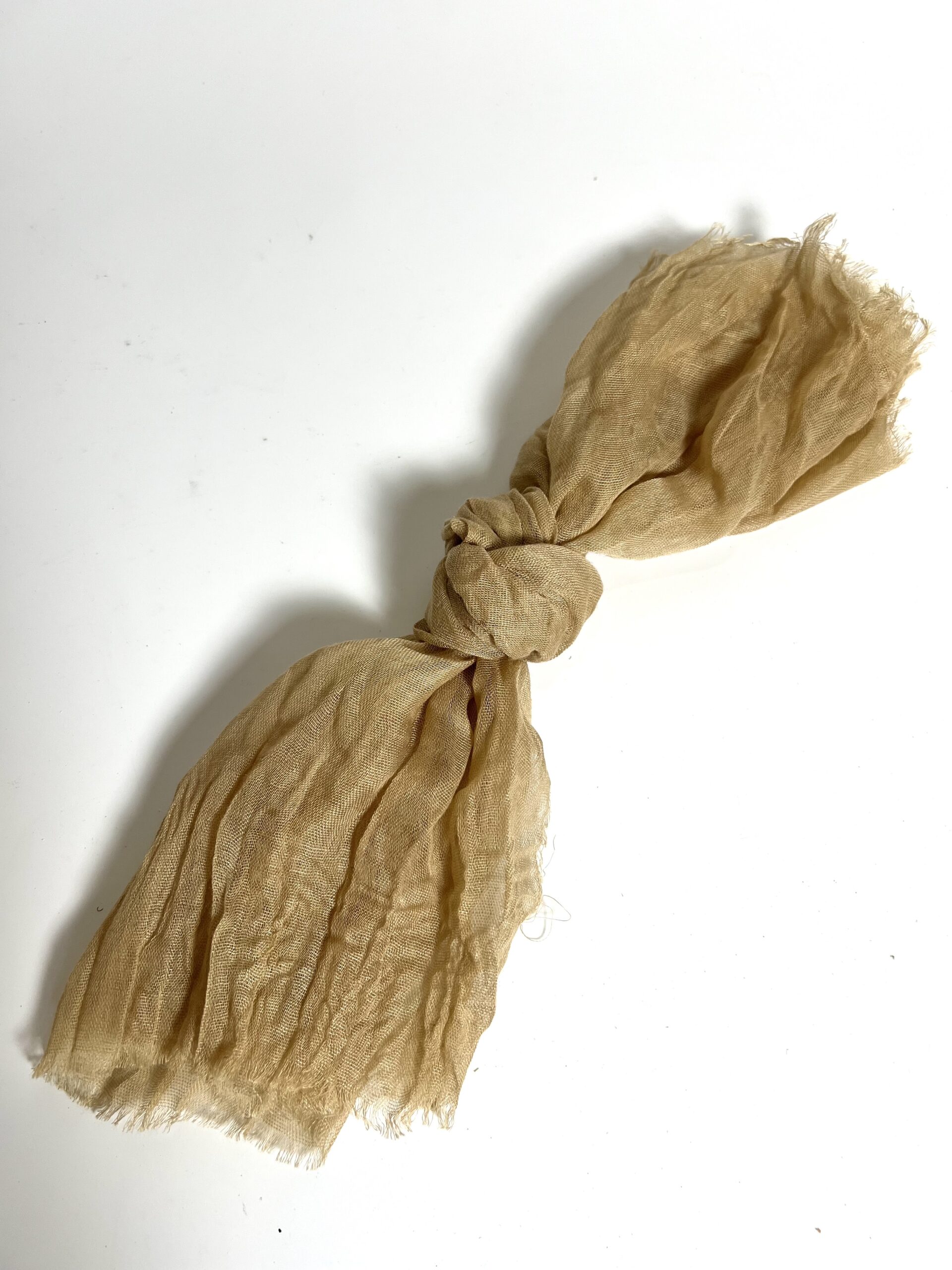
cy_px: 635
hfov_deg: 53.1
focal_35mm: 26
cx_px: 476
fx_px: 953
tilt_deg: -71.2
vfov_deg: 67.3
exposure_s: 1/120
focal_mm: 5.7
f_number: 1.5
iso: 64
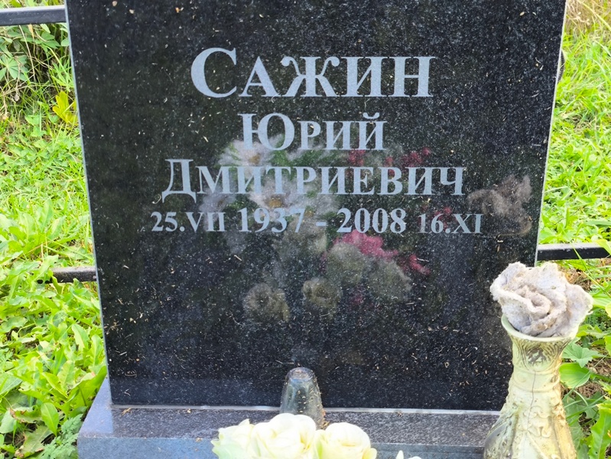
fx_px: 883
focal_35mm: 50
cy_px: 230
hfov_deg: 38.2
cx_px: 306
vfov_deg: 29.1
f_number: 1.7
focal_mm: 4.71
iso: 64
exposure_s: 1/120
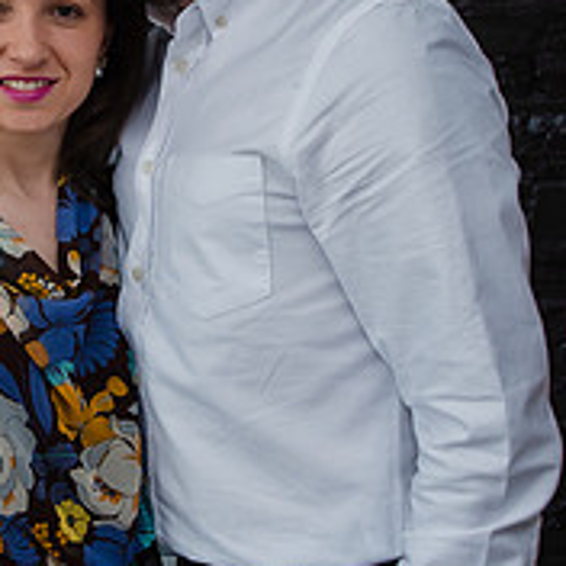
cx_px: 76
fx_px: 1554
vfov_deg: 20.6
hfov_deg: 20.3
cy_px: 210
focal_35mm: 84
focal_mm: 24
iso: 800
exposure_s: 1/250
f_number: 3.5
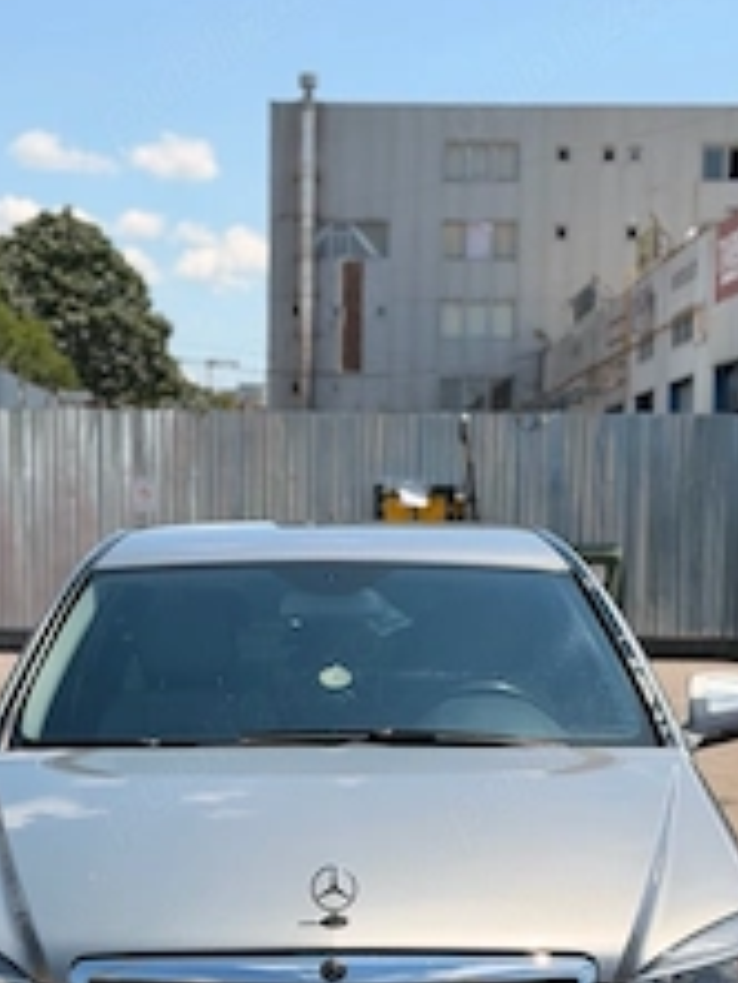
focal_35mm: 87
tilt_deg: -5.6
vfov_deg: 22.2
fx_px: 2471
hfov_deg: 17.0
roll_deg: -1.2
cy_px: 783
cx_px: 329
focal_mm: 6.76
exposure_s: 1/5587
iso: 64
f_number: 1.78
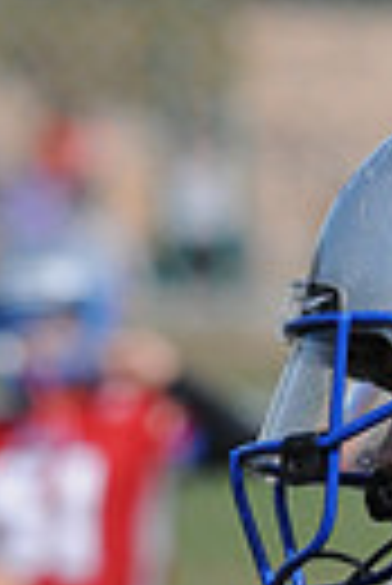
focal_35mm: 2001
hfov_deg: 0.7
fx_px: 32594
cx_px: 448
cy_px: 1242
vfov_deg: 1.0
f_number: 8
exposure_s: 1/500
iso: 200
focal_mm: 300
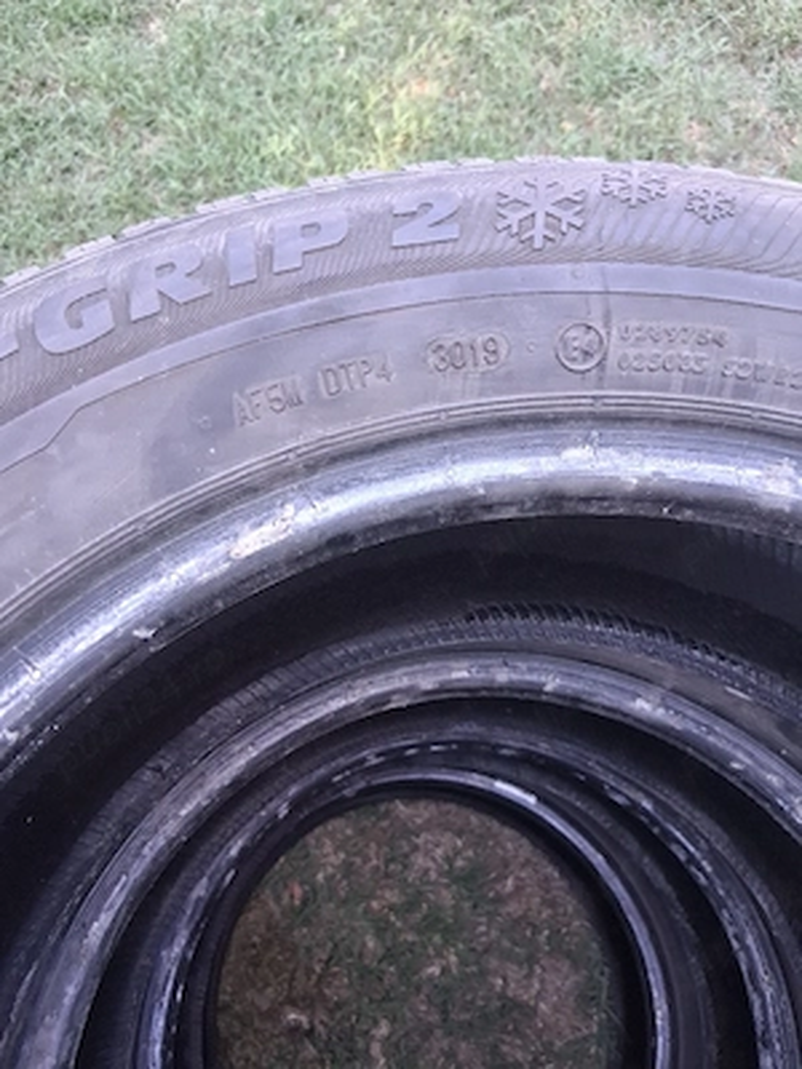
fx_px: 803
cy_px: 534
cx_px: 401
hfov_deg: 53.1
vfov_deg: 67.3
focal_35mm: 26
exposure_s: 1/100
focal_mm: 3.98
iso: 250
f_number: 1.8
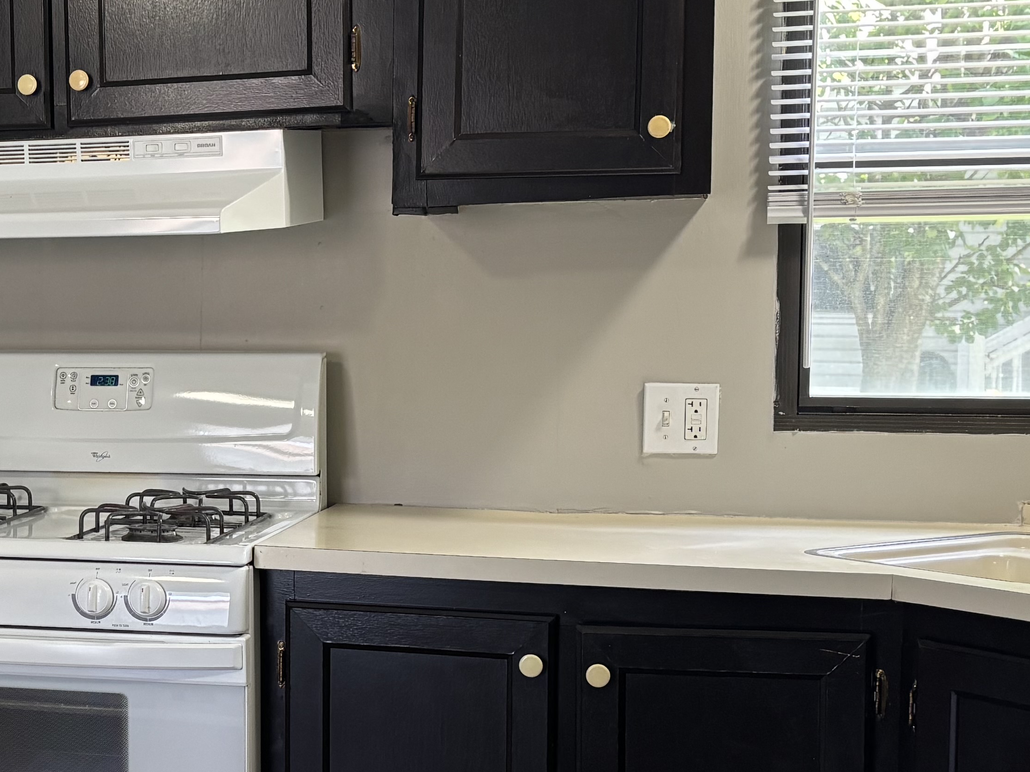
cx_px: 92
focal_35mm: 67
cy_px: 435
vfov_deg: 21.9
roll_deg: -0.8
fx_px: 1993
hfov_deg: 27.8
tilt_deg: -6.0
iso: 125
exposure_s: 1/60
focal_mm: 5.96
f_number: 1.6
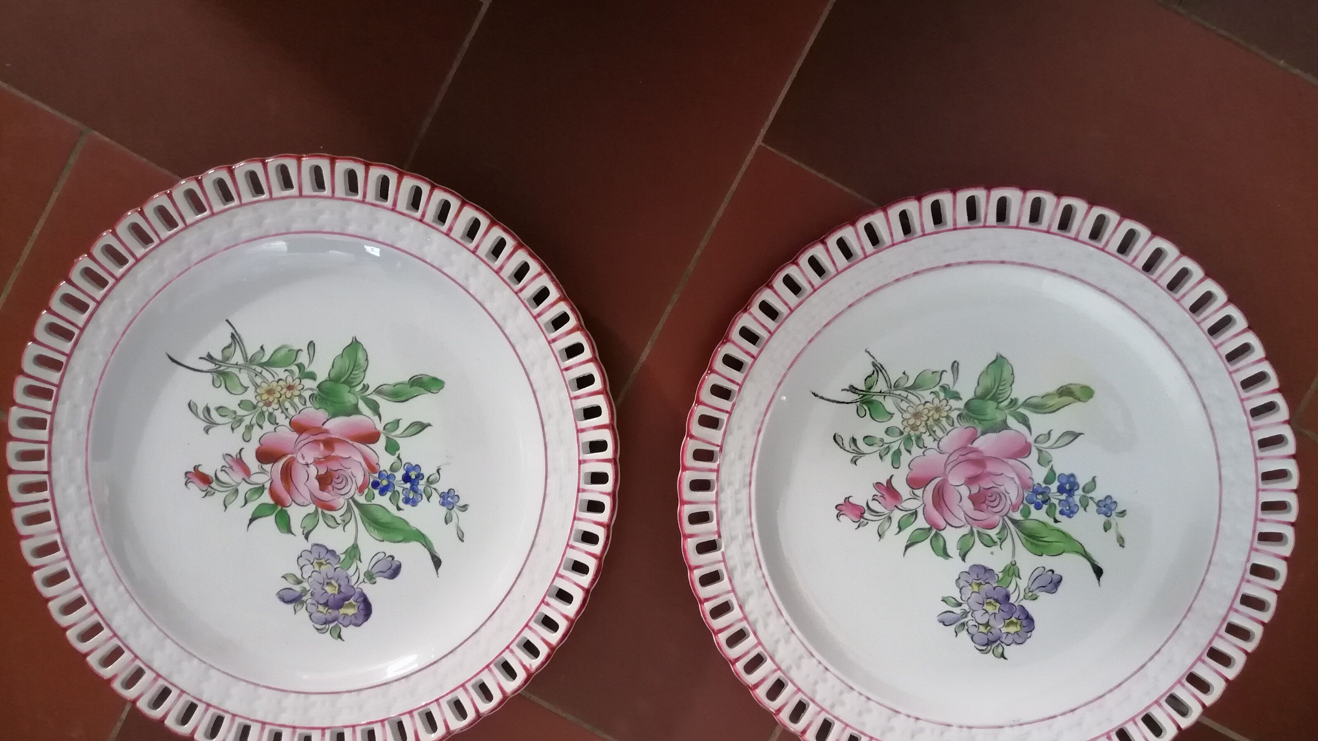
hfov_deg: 66.1
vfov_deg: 39.8
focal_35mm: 29
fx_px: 1013
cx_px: 668
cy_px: 486
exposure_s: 1/25
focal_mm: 5.4
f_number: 1.8
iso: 800
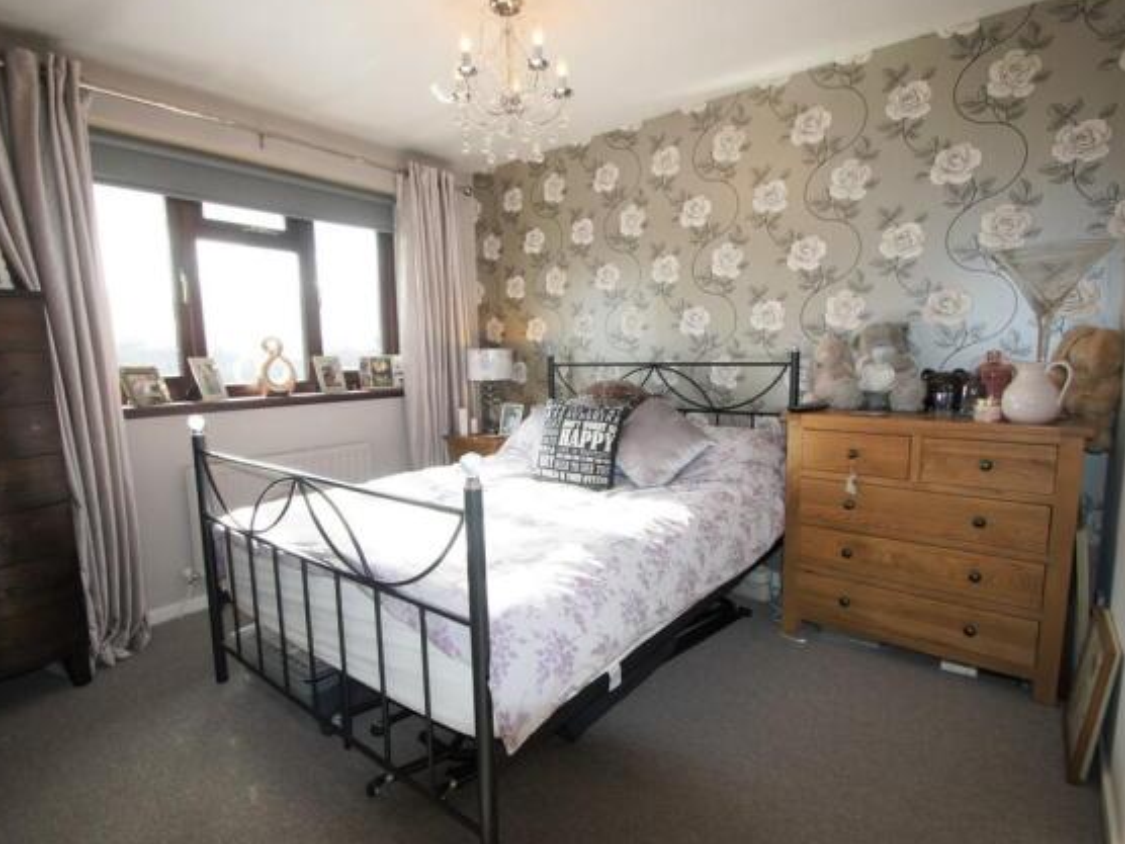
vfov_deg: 74.7
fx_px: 552
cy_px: 416
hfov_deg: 91.0
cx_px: 541
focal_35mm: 17
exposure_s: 1/80
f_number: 5.6
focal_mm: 10
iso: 200
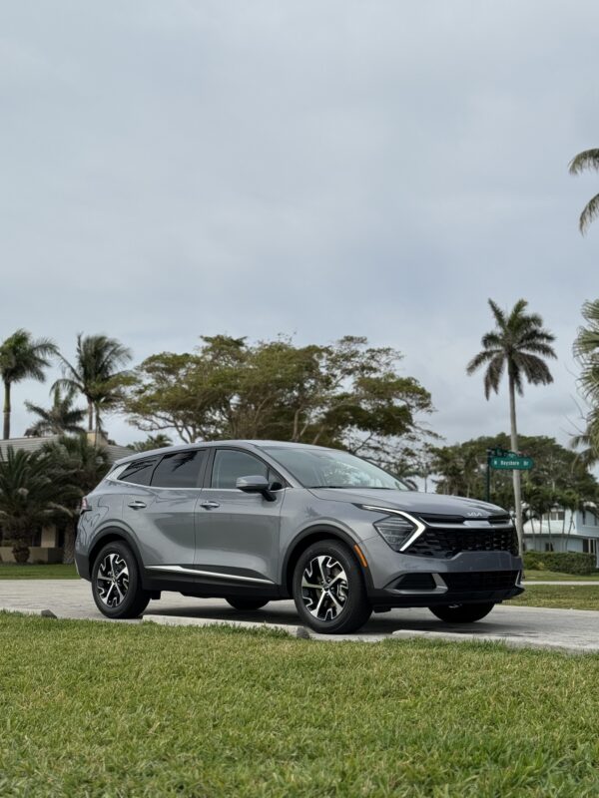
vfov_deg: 39.7
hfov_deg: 30.3
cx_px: 300
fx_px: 1107
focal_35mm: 48
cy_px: 399
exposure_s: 1/4608
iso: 64
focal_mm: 6.86
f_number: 1.78
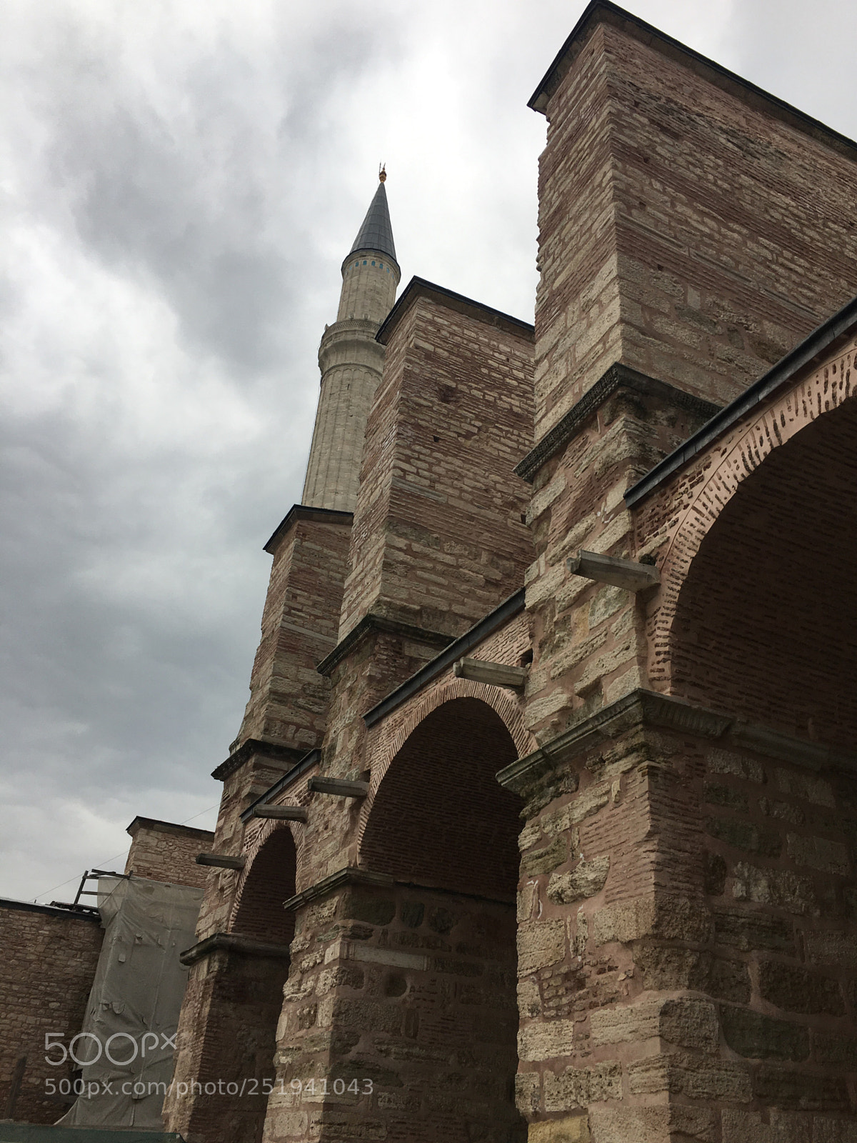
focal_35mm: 29
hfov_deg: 48.2
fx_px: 957
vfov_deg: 61.7
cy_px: 572
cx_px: 428
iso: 25
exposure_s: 1/364
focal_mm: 4.15
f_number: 2.2
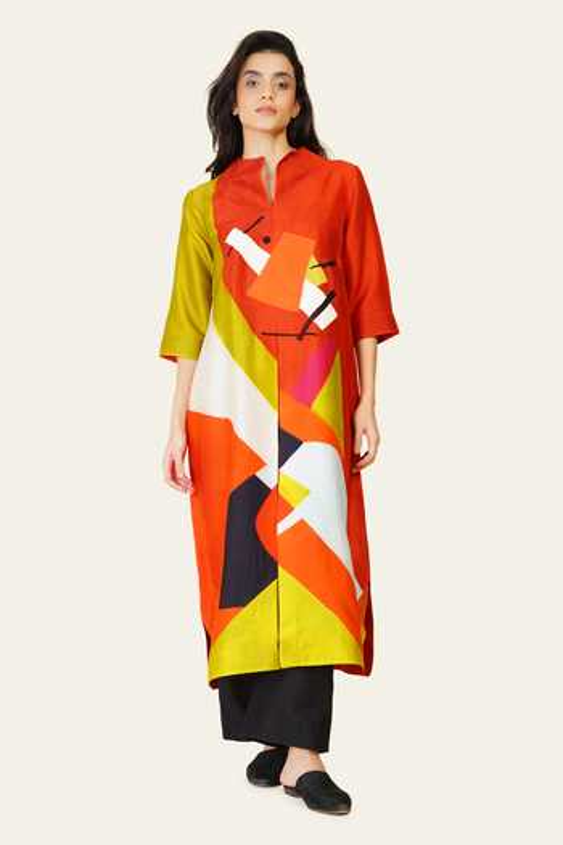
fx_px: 1173
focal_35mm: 50
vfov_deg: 39.6
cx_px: 282
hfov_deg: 27.0
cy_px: 422
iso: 160
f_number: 8
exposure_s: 1/160
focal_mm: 50
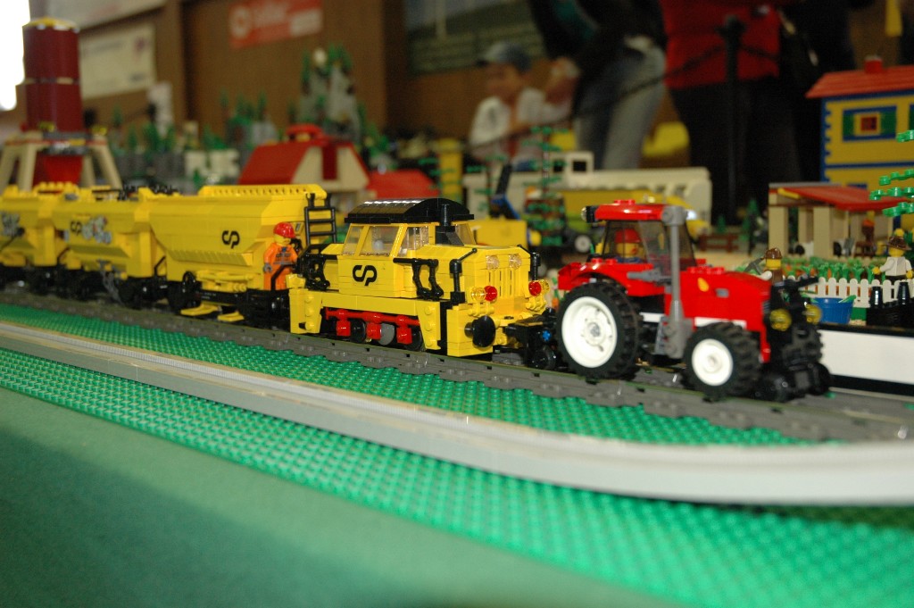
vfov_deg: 28.9
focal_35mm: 46
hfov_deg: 42.4
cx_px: 457
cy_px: 304
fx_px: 1180
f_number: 5
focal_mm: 31
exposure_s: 1/20
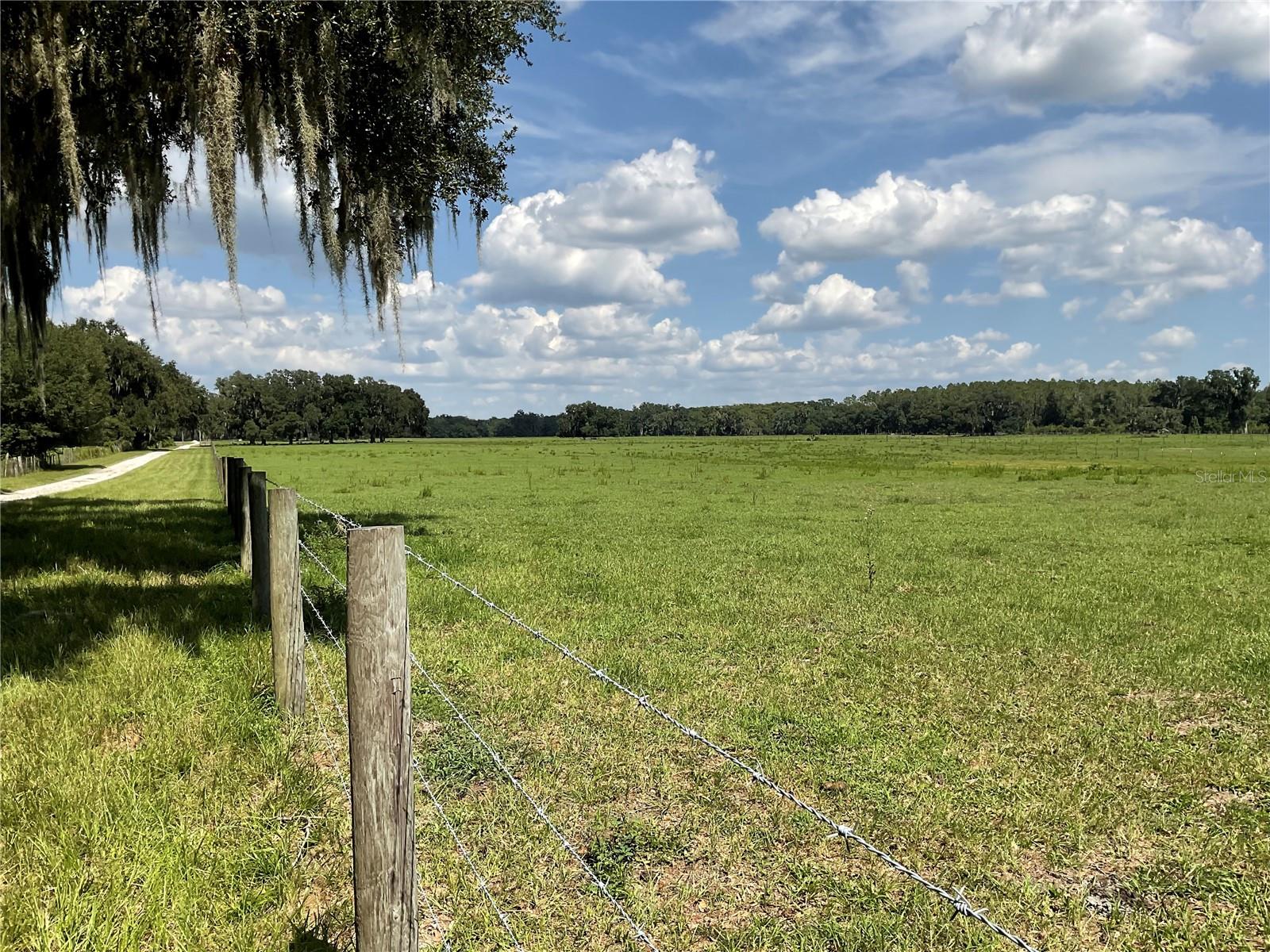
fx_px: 1064
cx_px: 635
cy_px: 476
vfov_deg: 48.2
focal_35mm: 29
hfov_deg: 61.7
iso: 16
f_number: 1.8
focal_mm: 3
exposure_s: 1/2427
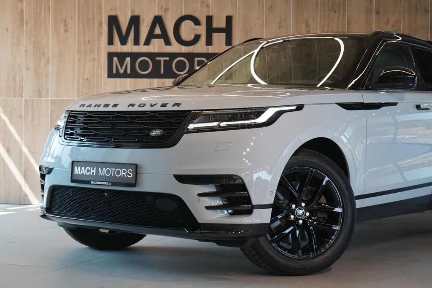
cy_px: 144
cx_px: 216
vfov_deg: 19.5
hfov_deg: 28.8
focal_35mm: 70
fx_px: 840
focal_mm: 70
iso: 2500
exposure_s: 1/160
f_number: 5.6
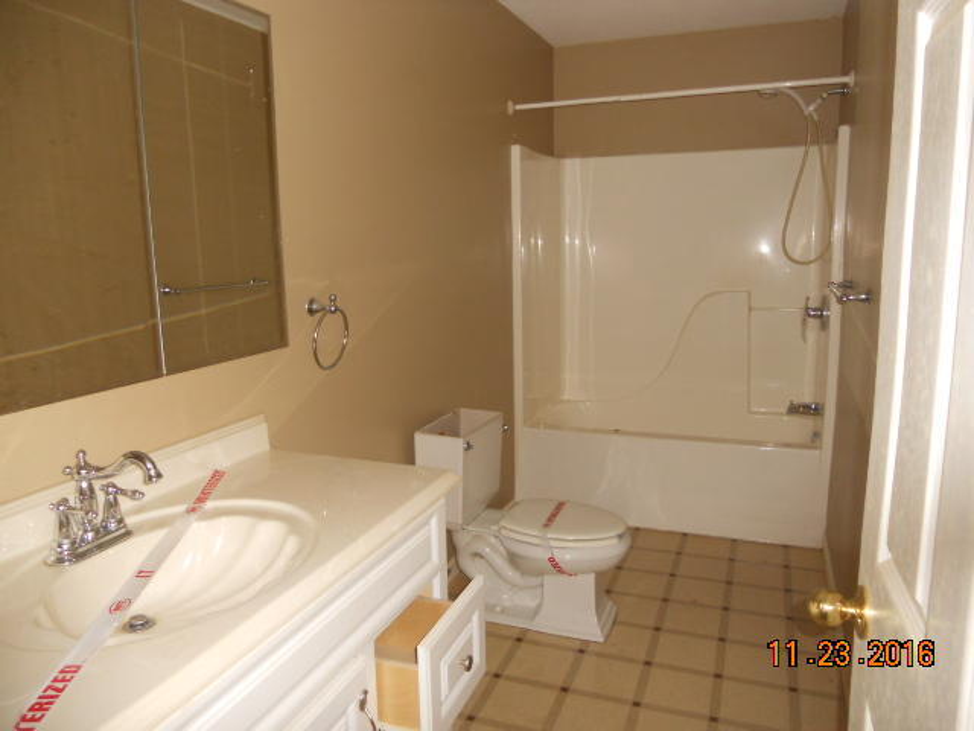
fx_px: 760
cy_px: 366
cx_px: 487
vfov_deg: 51.4
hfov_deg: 65.3
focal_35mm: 27
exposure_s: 1/25
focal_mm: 4.9
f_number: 3.2
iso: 200
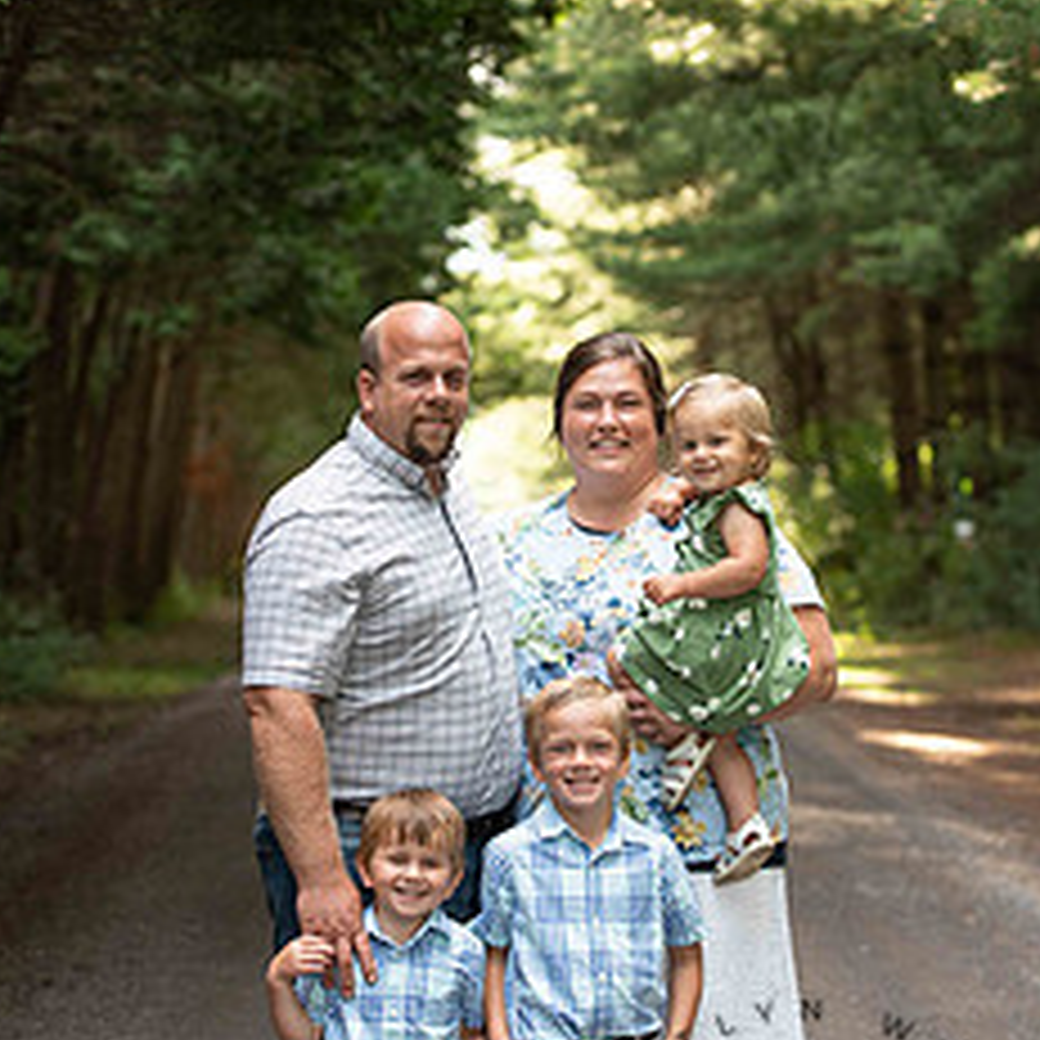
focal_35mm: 116
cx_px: 531
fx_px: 3943
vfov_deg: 15.0
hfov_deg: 15.0
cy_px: 518
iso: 500
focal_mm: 70
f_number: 2.8
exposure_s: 1/320
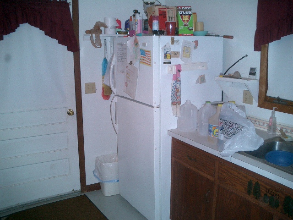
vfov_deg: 40.7
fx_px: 296
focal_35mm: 35
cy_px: 110
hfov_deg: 52.6
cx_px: 146
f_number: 4.2
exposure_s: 1/40
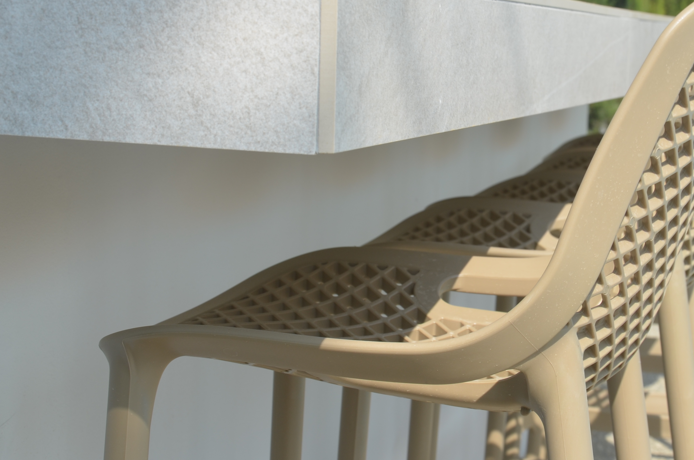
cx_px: 490
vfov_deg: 16.6
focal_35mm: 82
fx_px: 1573
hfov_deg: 24.7
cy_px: 169
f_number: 8
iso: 100
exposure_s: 1/250
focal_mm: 35
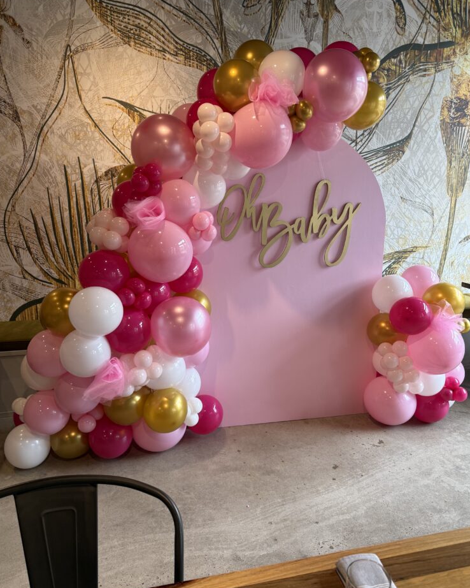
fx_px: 452
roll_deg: -0.8
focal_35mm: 26
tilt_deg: -13.0
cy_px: 298
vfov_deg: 66.0
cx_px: 239
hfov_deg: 54.9
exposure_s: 1/121
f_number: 1.78
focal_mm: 6.76
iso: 125
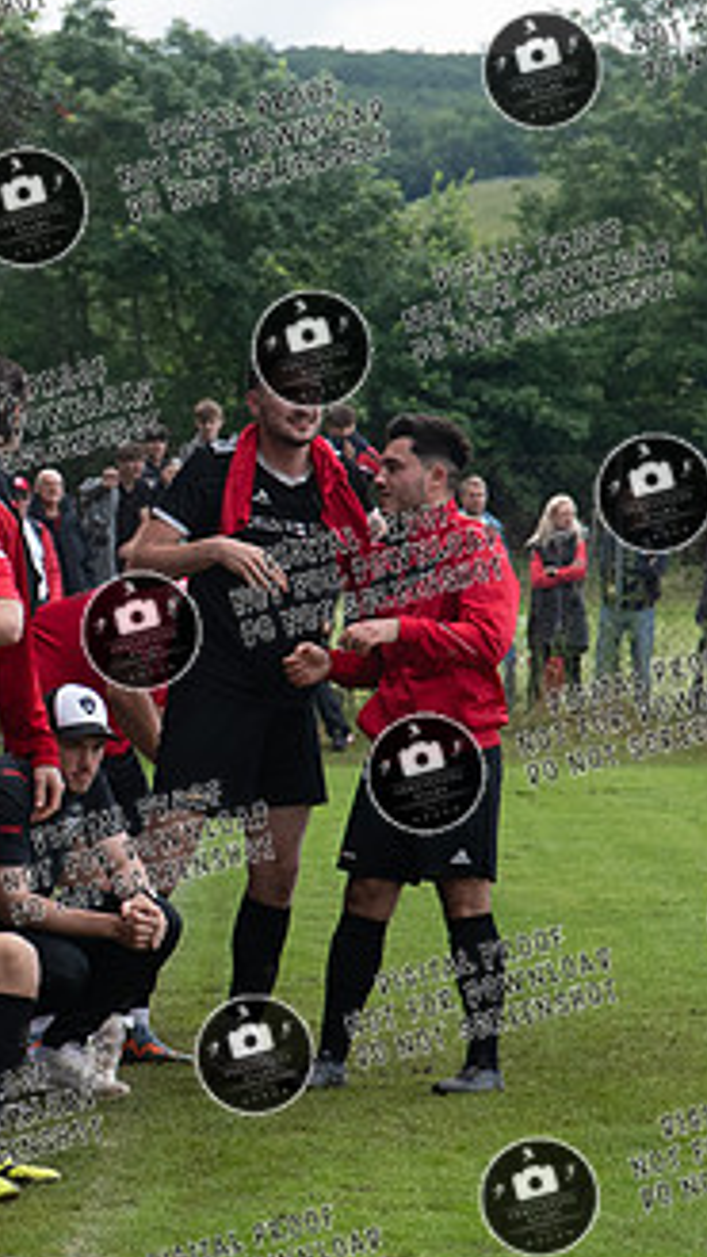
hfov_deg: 4.2
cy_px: 572
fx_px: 9601
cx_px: -139
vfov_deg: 7.5
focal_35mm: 288
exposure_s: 1/500
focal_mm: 70
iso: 400
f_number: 4
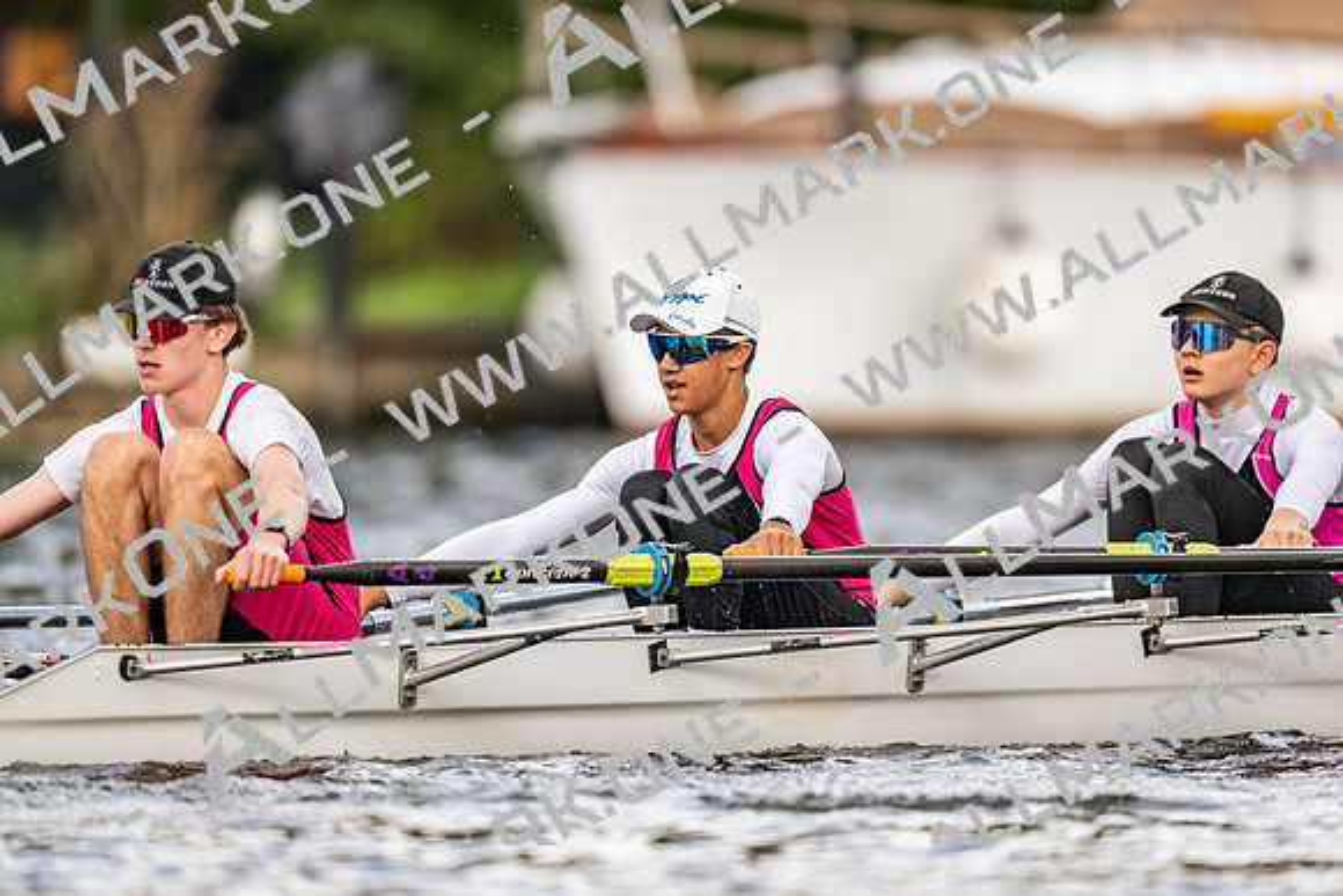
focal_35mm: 600
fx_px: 22399
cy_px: 448
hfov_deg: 3.4
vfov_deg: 2.3
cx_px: 672
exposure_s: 1/2500
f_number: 4
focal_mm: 600
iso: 720
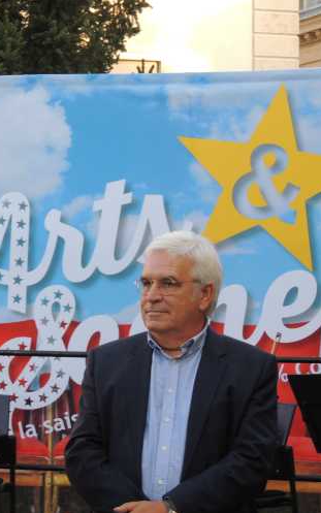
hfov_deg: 10.2
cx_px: 50
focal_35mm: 128
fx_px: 1790
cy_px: 257
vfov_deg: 16.3
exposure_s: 1/100
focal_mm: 16
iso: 140
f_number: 4.1
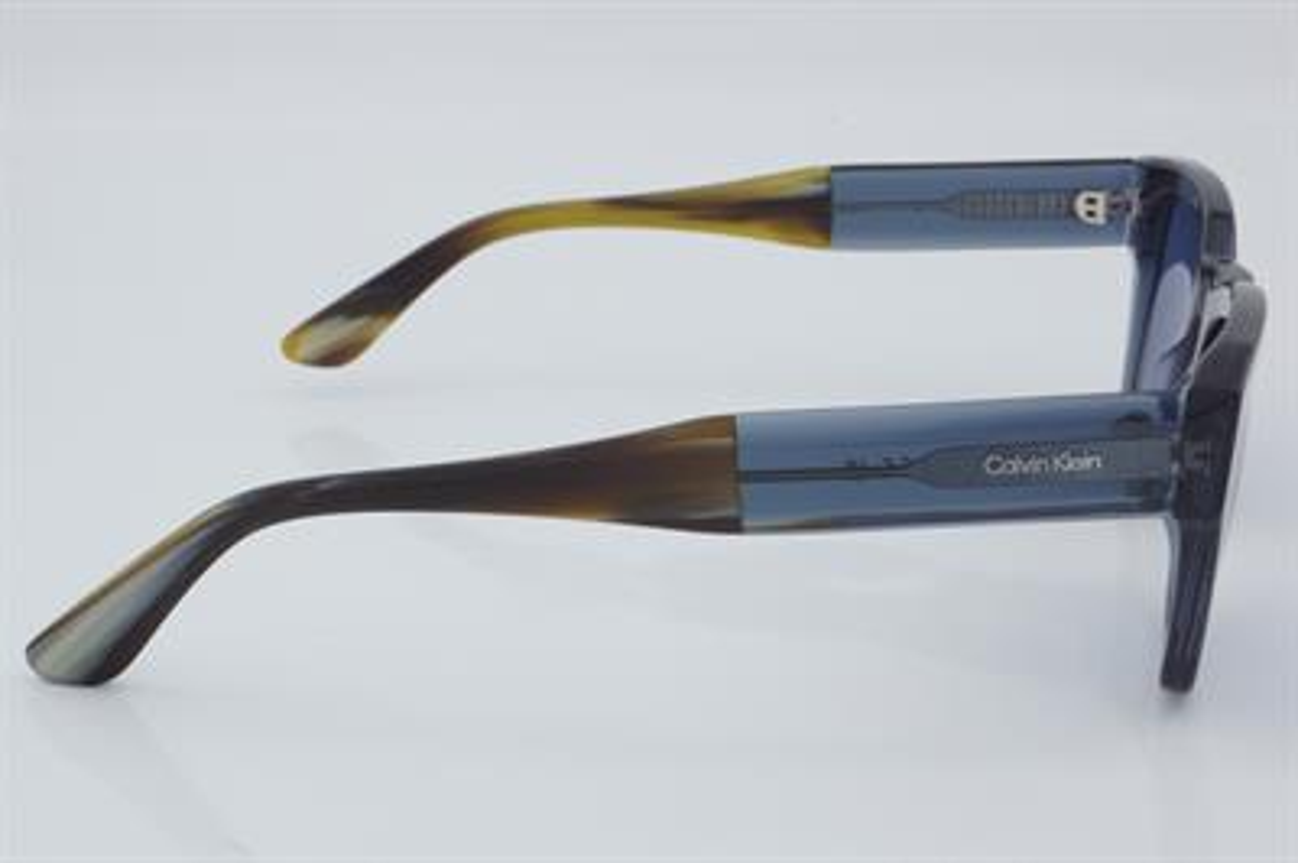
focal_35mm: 75
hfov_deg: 27.0
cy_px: 432
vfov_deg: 18.2
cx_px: 649
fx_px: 2702
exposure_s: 1/4
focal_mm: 50
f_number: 32
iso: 100
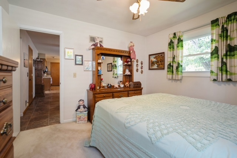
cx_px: 118
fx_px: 105
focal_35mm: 16
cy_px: 79
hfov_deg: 96.7
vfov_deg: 73.9
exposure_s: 1/30
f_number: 4
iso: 200
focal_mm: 16
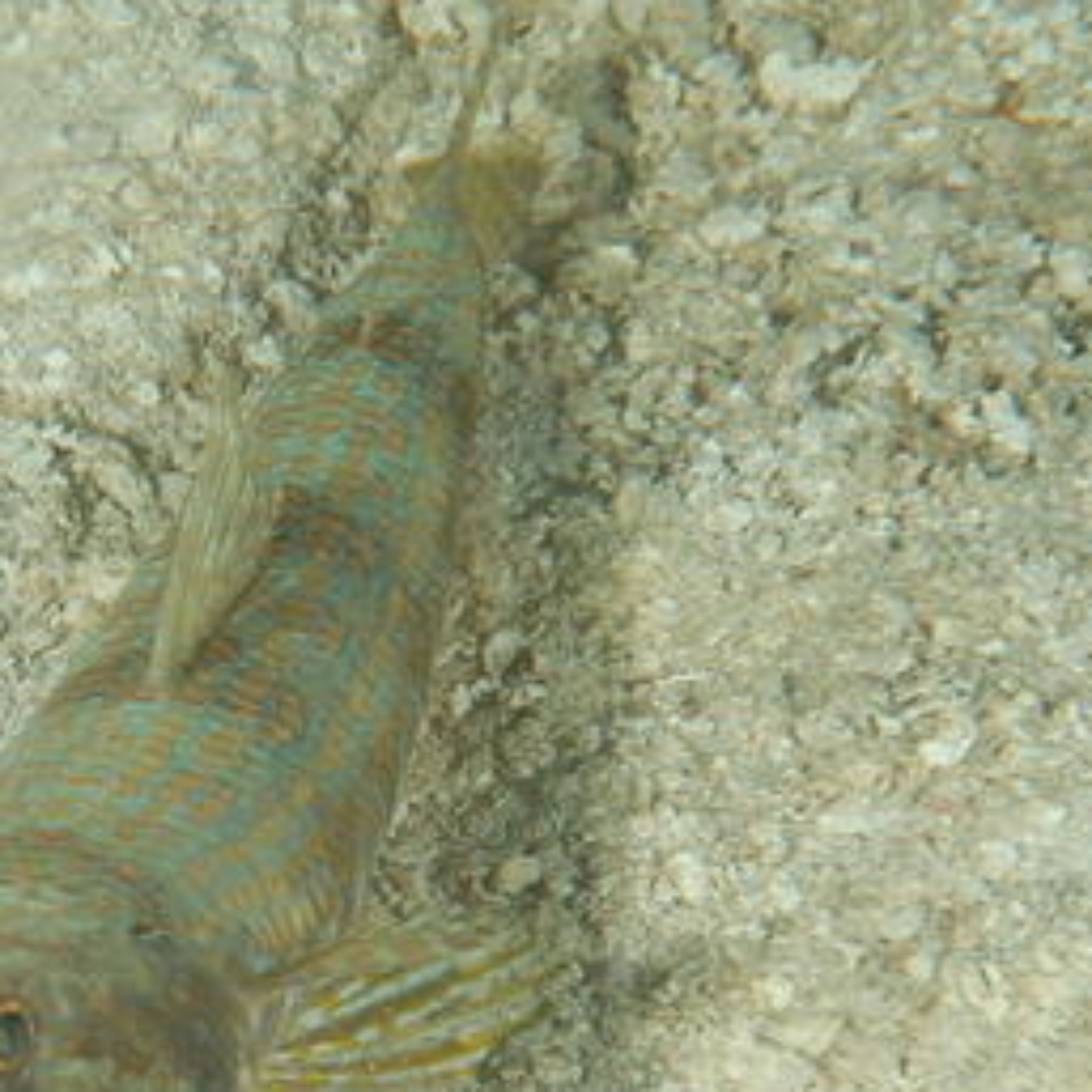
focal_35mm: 222
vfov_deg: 7.9
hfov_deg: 7.8
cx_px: -68
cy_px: 863
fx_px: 7923
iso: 100
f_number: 14
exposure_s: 1/250
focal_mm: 70
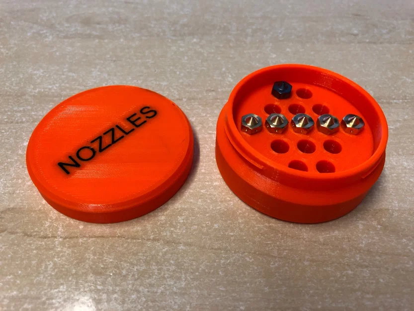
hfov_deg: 63.4
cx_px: 207
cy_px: 156
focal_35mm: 28
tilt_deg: -52.1
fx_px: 335
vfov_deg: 49.8
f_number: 1.8
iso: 50
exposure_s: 1/17
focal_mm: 3.99
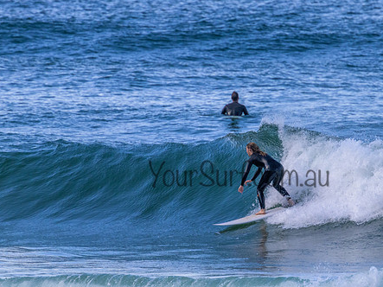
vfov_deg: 1.5
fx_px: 11150
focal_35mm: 1008
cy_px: 166
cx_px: 238
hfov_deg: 2.0
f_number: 11
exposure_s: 1/2000
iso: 2800
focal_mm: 800
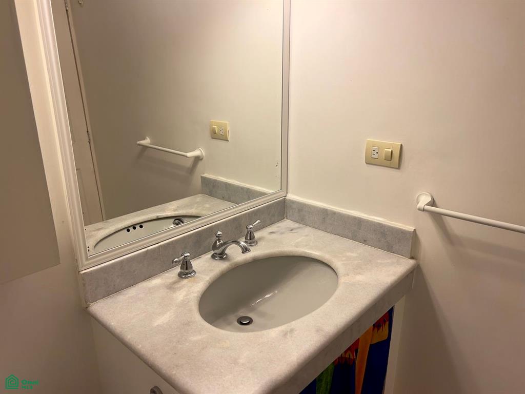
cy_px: 197
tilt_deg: -17.9
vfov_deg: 53.1
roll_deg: +2.0
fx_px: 394
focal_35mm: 26
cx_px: 262
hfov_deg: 67.3
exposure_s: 1/120
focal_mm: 5.7
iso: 40
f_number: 1.5
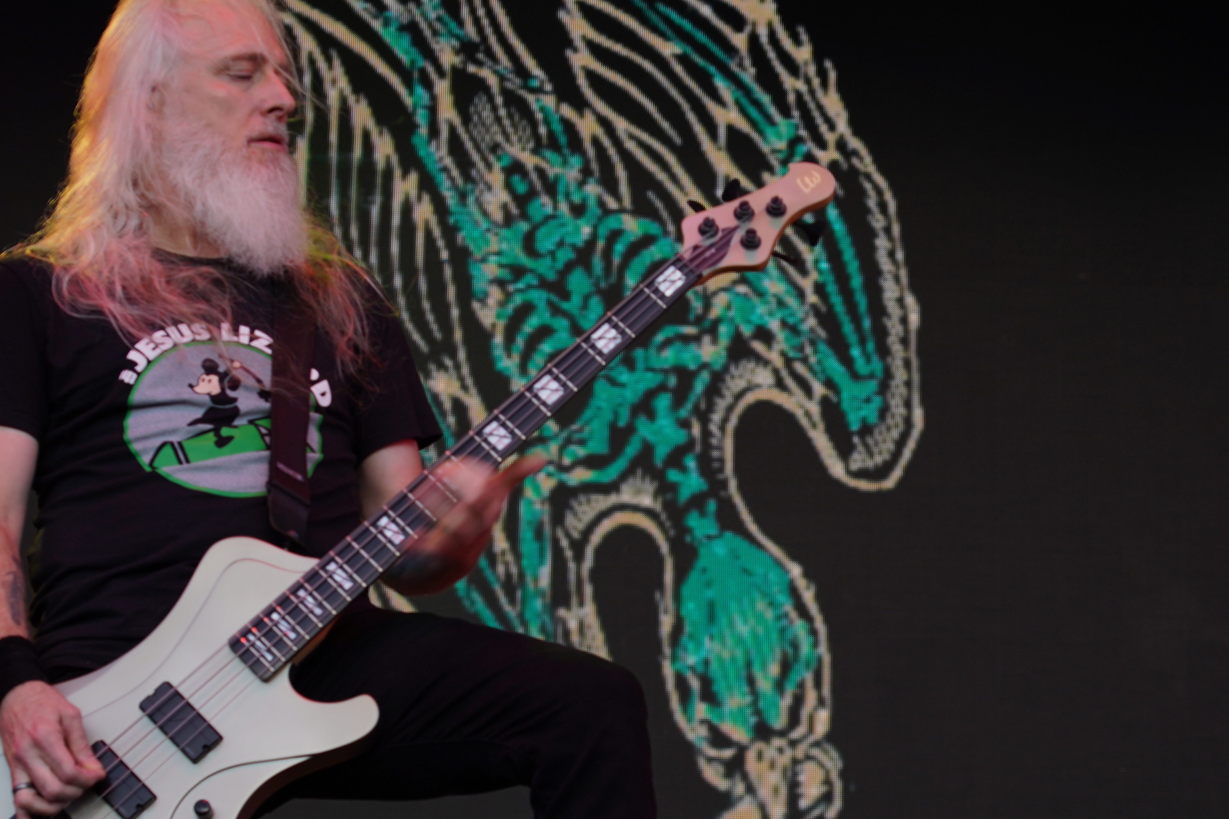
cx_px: 563
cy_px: 564
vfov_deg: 12.0
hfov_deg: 17.9
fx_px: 3891
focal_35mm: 114
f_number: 4.5
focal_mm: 62
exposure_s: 1/100
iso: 125
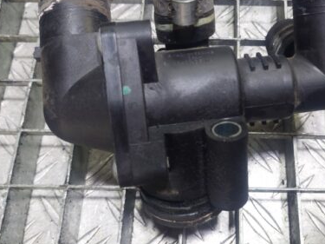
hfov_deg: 46.0
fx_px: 375
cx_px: 221
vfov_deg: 35.9
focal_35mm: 40
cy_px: 102
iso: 200
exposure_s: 1/50
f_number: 1.8
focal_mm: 5.23
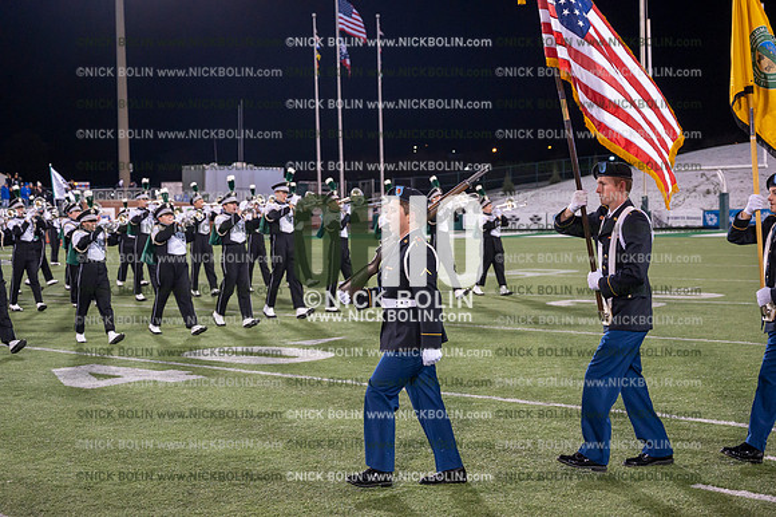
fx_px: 1120
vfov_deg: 26.0
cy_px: 258
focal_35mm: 52
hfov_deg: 38.2
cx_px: 388
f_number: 4.5
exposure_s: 1/640
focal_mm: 52
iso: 5000
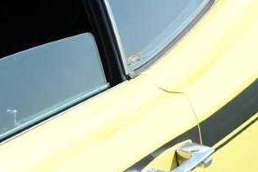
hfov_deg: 12.5
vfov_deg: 9.0
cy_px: 161
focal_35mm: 151
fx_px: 1081
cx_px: -198
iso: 125
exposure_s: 1/800
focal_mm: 14.3
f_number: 4
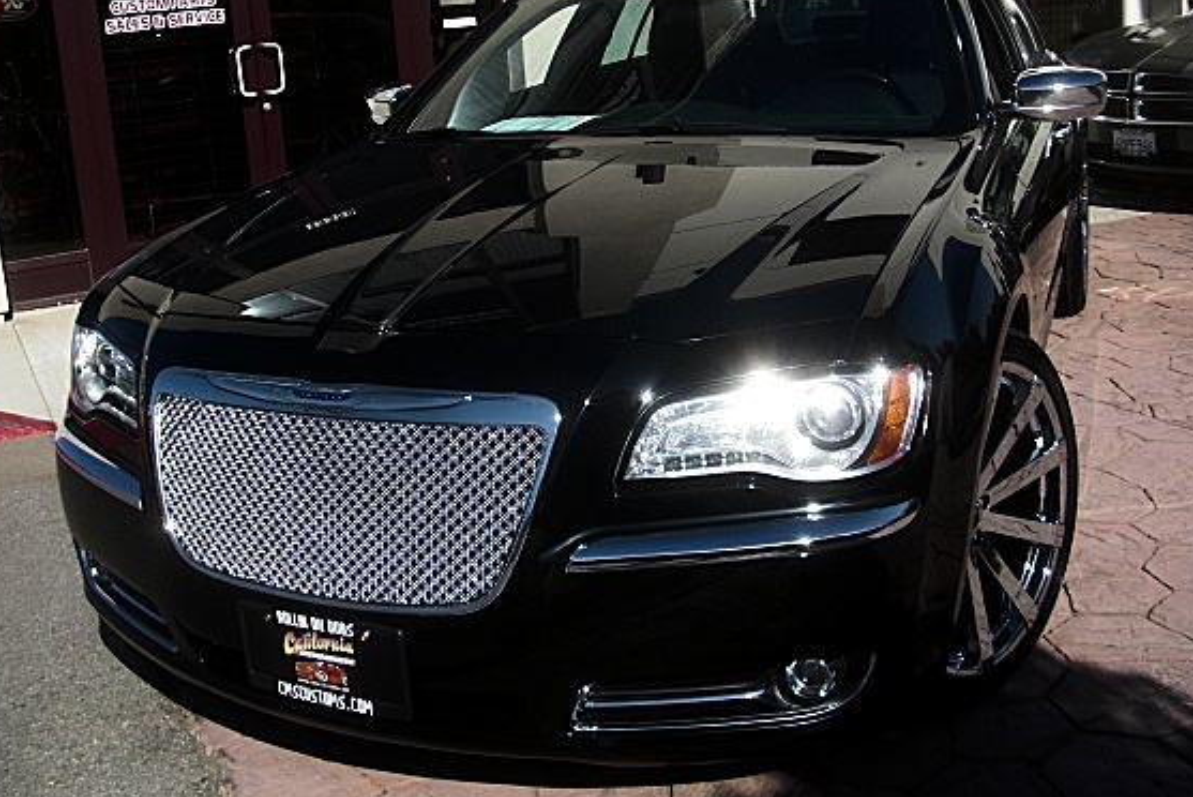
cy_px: 319
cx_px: 587
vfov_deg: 31.1
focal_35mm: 43
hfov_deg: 45.4
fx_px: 1426
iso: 50
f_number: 2.8
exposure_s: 1/800
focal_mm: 6.3
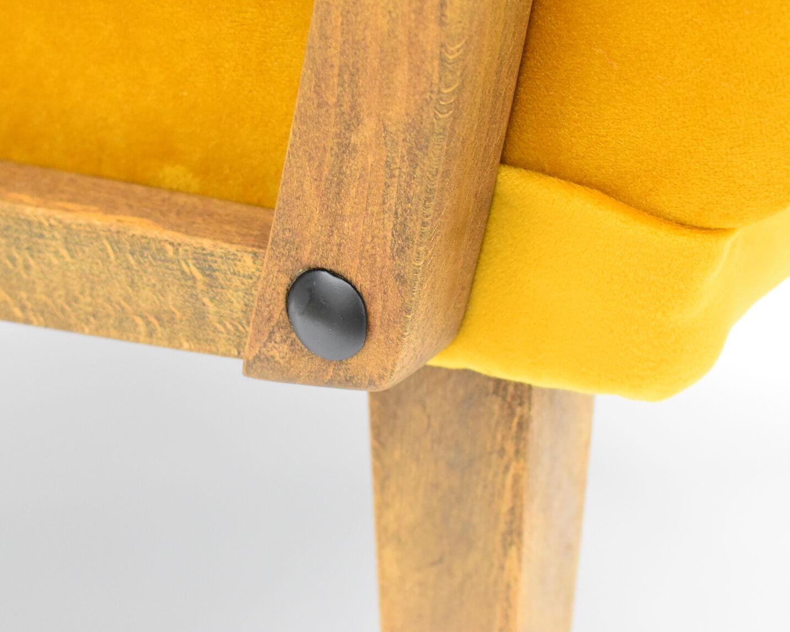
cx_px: 339
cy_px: 274
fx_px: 2291
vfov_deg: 15.7
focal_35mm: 98
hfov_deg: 19.6
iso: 3200
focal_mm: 50
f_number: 5.6
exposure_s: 1/40
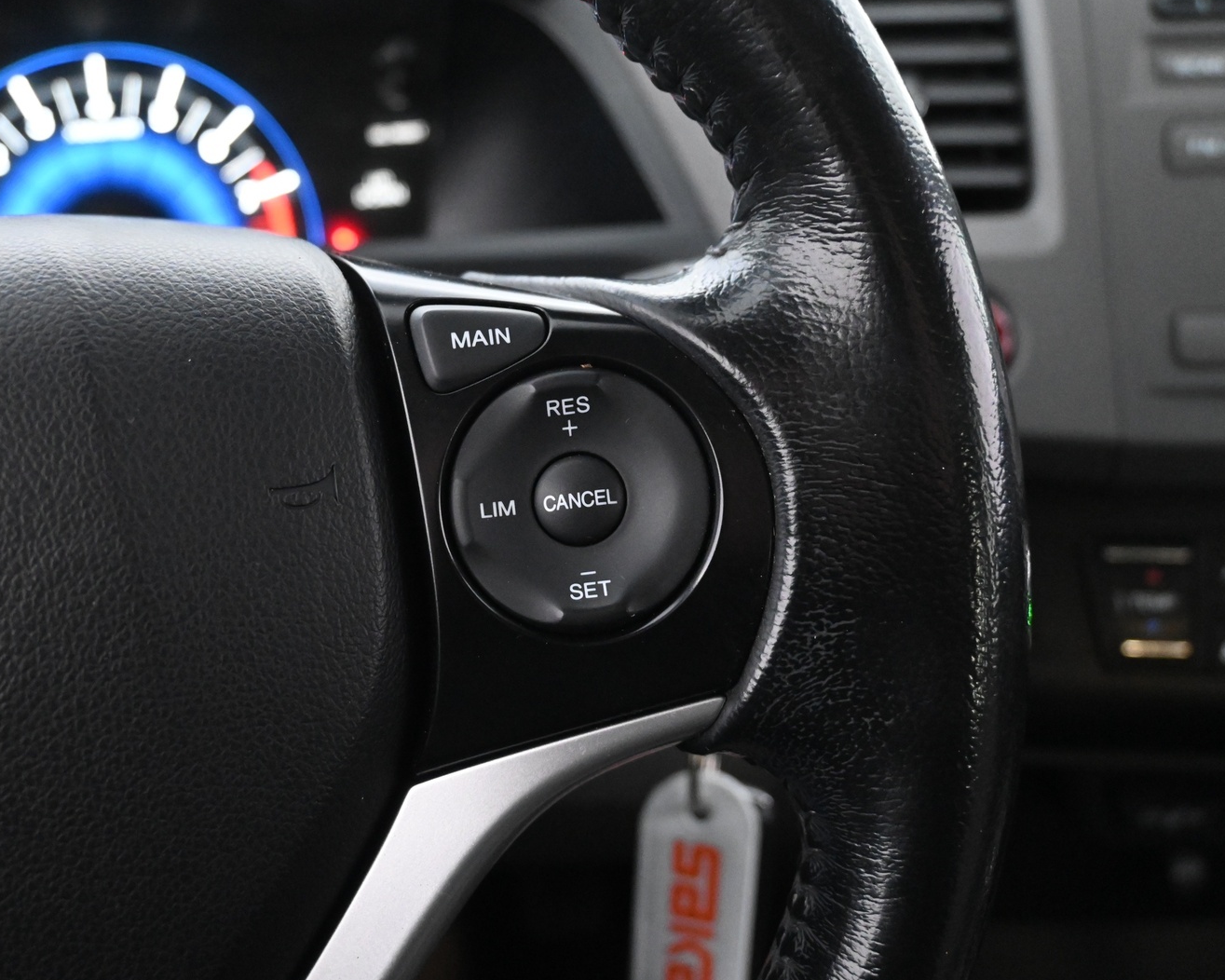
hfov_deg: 48.6
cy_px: 483
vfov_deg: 39.8
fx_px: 1352
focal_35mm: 37
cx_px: 538
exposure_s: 1/30
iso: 5600
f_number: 4
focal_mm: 21.5
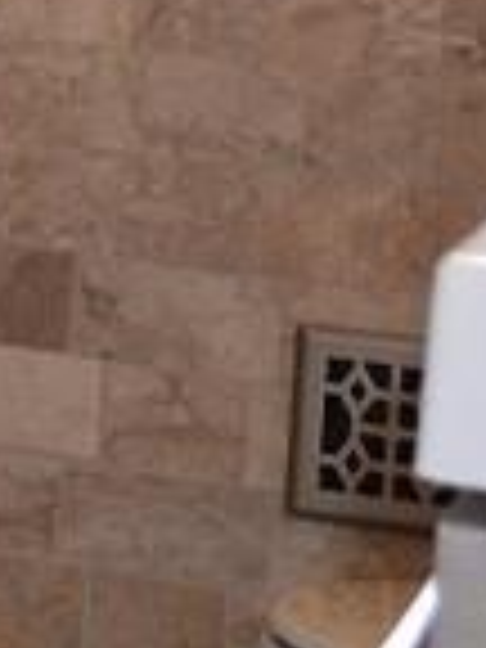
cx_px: -1071
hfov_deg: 7.1
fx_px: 3444
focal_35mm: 184
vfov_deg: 10.3
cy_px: -414
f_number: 3.5
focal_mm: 18
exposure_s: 1/60
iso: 640
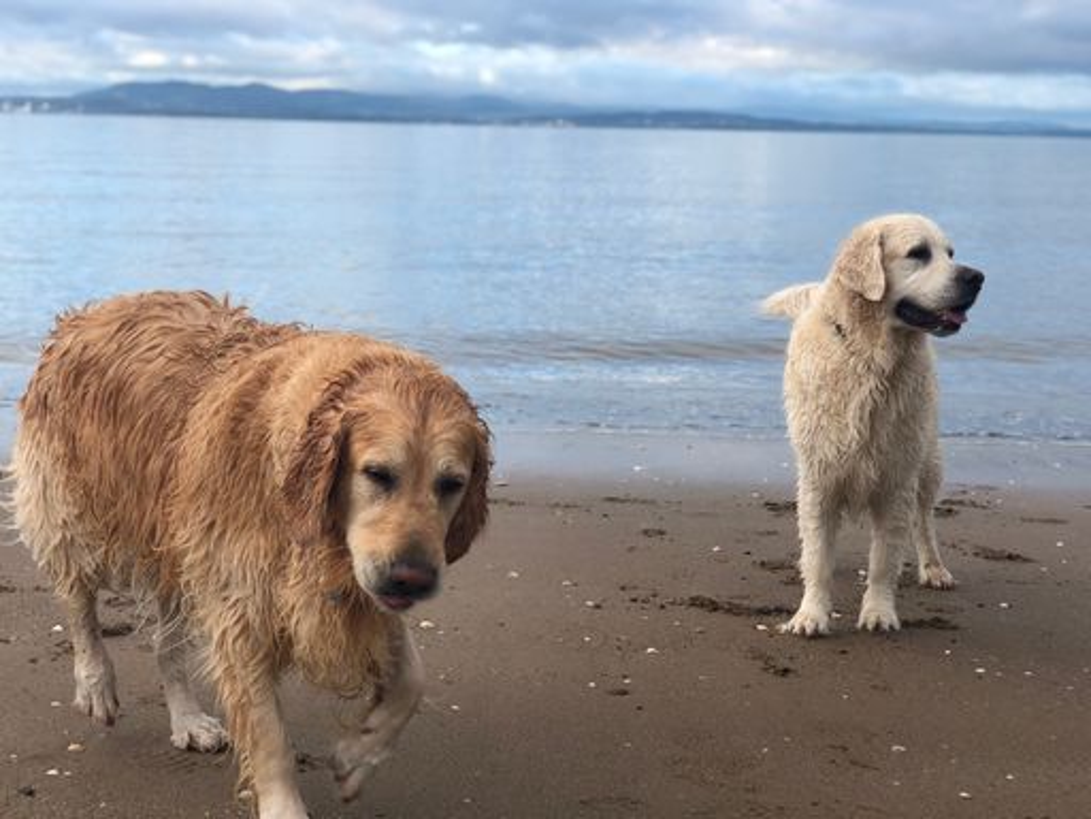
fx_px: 1639
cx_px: 546
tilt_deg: -10.3
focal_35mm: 52
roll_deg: -0.9
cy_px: 410
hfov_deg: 36.8
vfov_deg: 28.0
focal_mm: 6
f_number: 2.4
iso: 16
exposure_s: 1/432
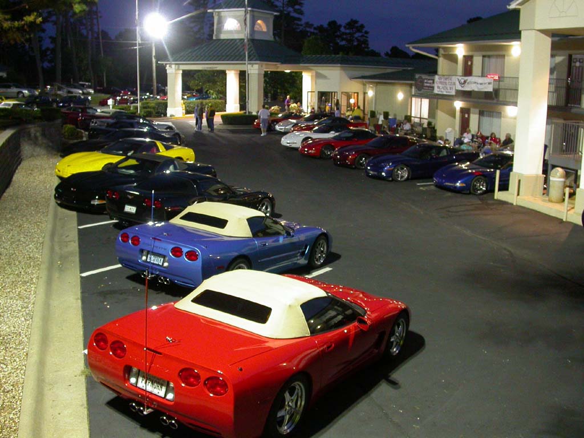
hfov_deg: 49.0
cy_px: 219
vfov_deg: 37.7
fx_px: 641
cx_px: 292
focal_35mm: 38
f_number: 2.6
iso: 319
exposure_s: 1/4.8
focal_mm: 7.85
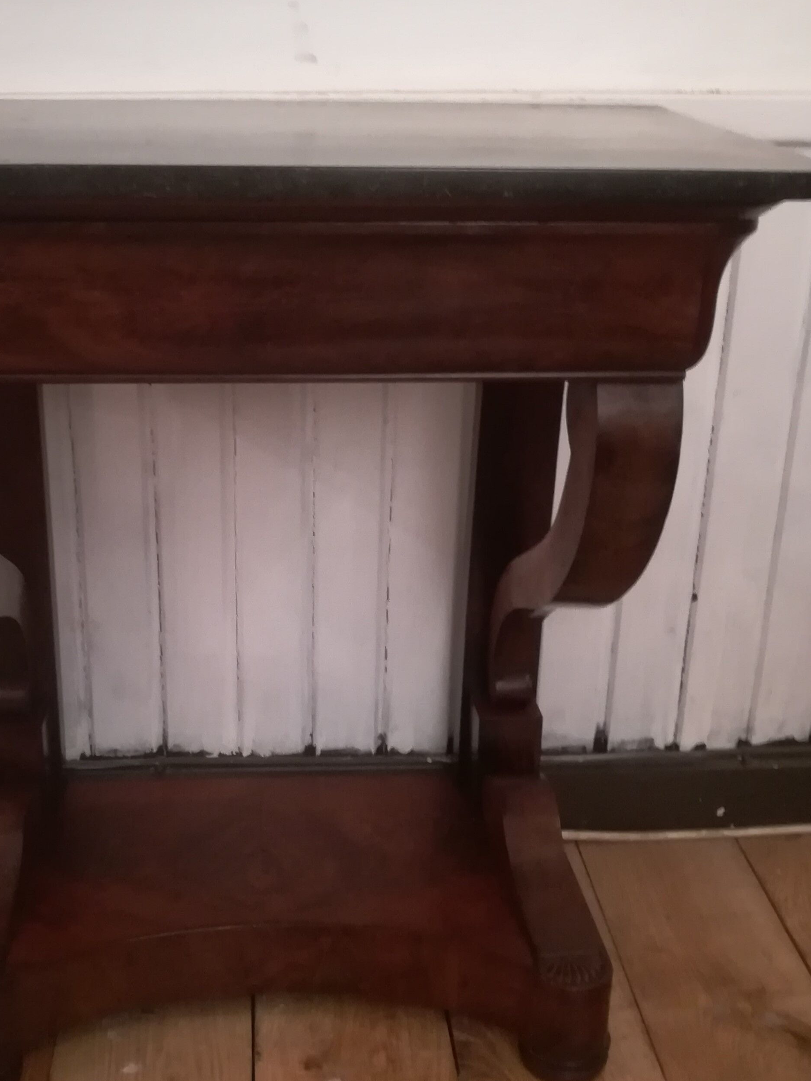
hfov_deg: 37.3
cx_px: 265
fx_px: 1187
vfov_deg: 48.9
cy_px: 585
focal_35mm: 38
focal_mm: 3.83
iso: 640
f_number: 2.2
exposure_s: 1/14.3
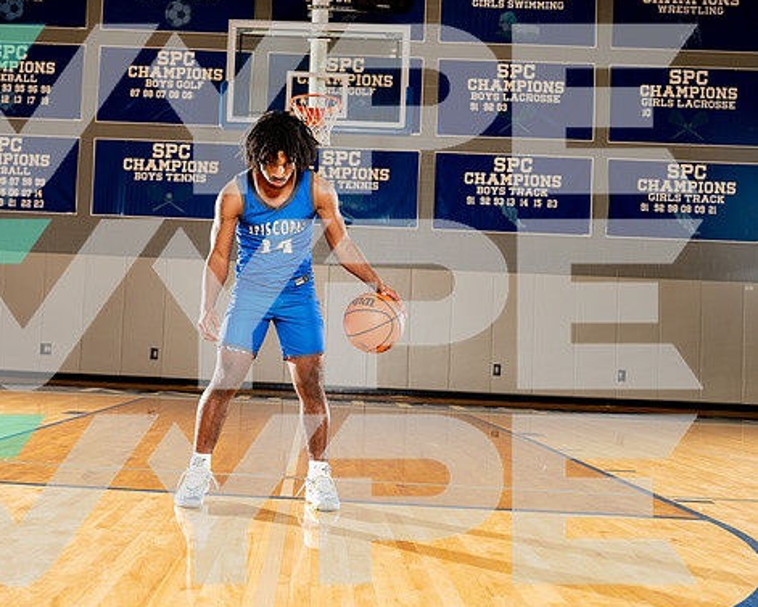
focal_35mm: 37
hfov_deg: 48.7
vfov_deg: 40.1
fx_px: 830
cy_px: 305
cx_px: 293
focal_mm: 32
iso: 250
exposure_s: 1/250
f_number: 4
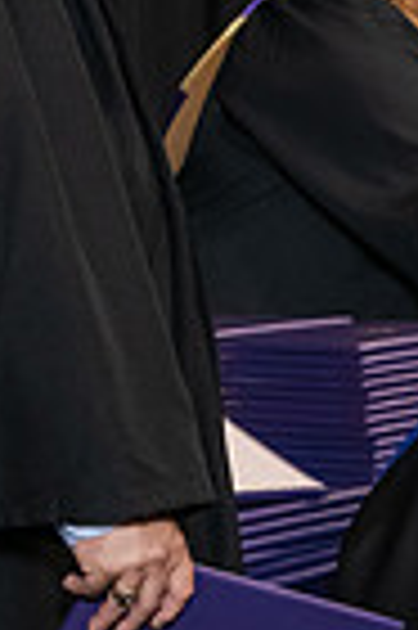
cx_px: 1200
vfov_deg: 8.5
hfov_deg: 5.4
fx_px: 4190
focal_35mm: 240
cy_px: -2
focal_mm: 58
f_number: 5
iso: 2000
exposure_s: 1/125
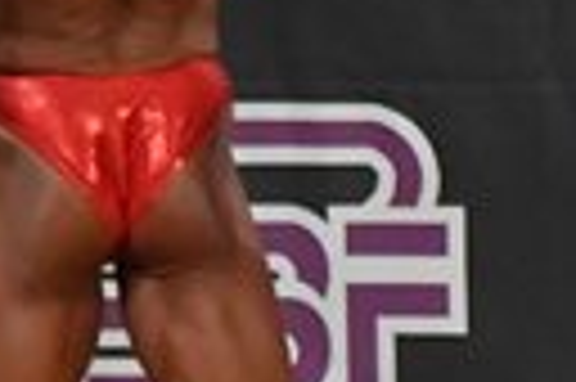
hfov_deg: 1.7
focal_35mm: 1221
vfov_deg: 1.1
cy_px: 229
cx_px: 1442
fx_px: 19511
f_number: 5.6
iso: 7200
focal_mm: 135
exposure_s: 1/400
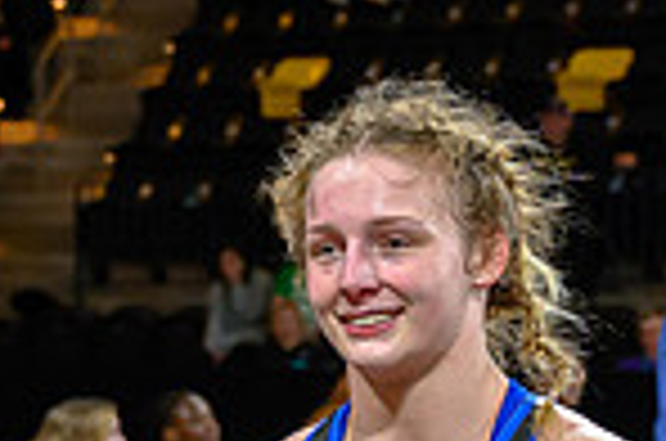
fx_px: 4357
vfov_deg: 5.7
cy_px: 687
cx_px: 420
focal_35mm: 236
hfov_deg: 8.7
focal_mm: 40
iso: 3600
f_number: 3.5
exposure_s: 1/200
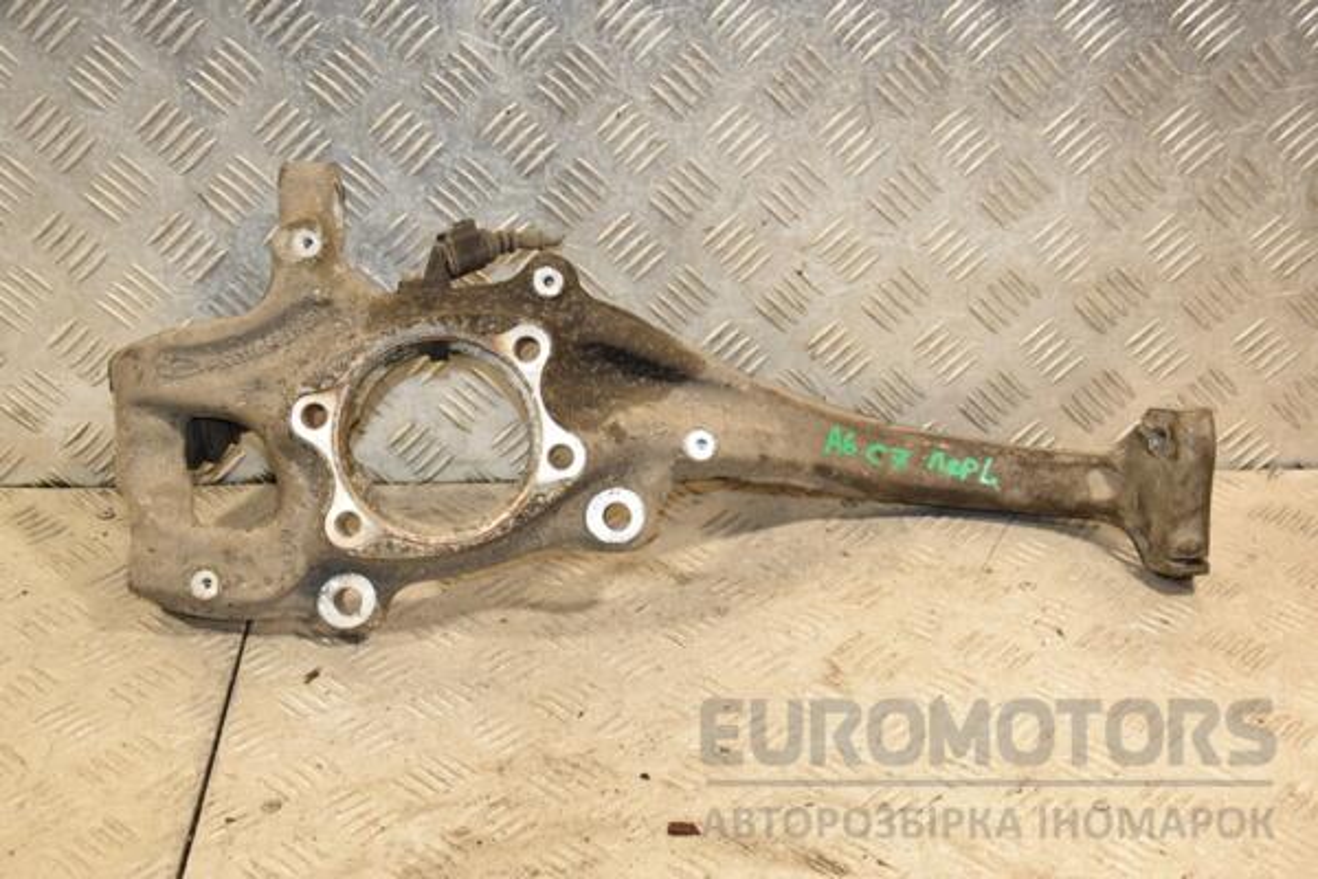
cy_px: 440
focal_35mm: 57
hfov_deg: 35.1
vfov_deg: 23.8
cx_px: 659
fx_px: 2087
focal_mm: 38
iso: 800
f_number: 5.6
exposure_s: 1/200
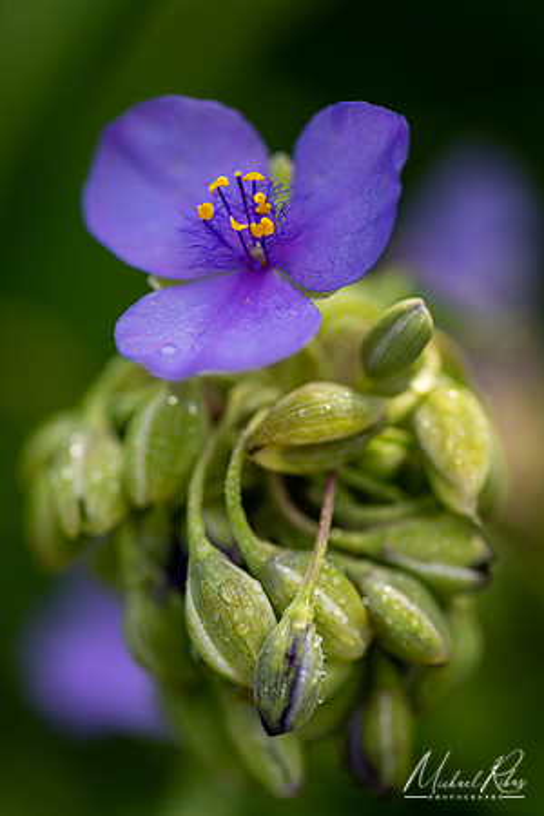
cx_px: 272
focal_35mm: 105
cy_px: 408
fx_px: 2380
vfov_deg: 19.5
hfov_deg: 13.0
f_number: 4.8
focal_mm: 105
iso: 100
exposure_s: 1/350
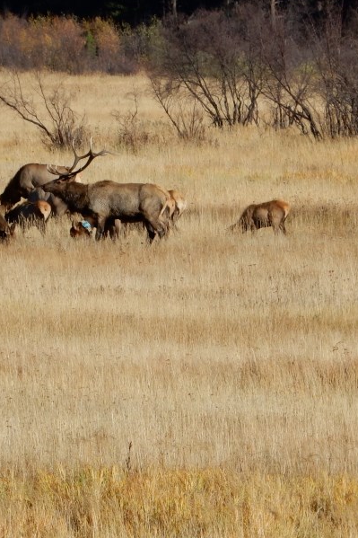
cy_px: 323
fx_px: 14118
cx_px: 126
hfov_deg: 1.5
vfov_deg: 2.2
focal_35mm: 946
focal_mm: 94.9
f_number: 6.4
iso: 125
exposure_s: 1/640
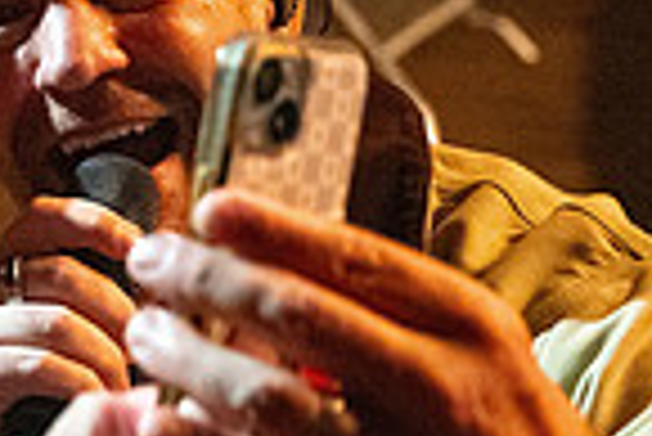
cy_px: 169
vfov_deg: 7.8
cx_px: -220
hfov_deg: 11.3
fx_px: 3191
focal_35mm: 176
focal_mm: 44
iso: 6400
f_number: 4
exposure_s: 1/125
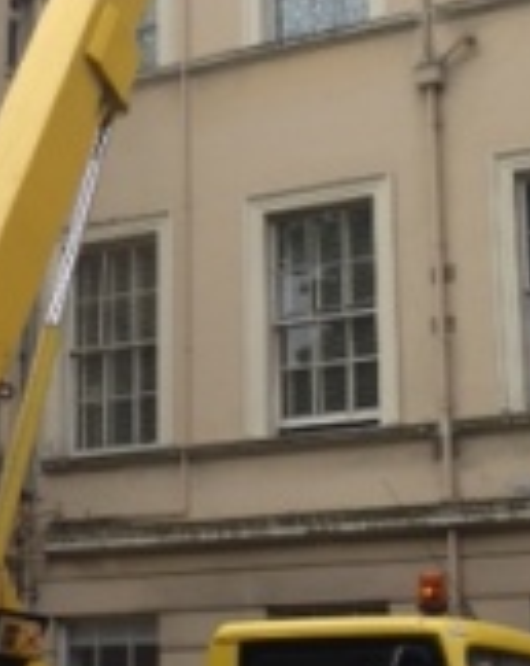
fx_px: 2006
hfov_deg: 14.9
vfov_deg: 18.8
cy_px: 259
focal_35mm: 102
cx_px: 70
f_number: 2.4
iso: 50
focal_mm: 4.12
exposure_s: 1/753
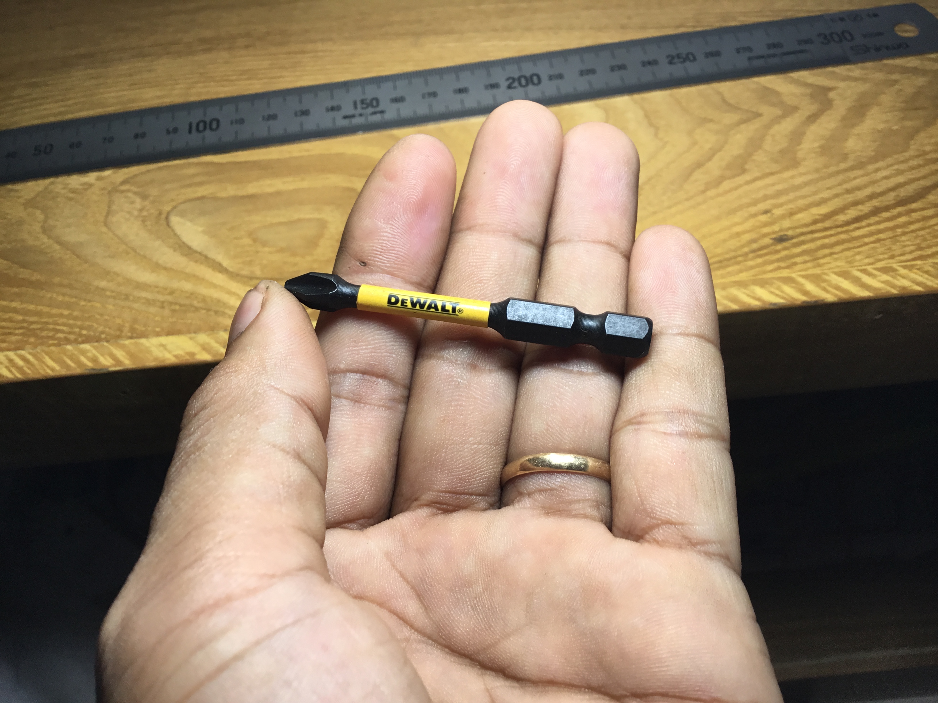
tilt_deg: -55.1
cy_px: 352
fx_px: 840
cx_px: 469
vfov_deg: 45.4
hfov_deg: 58.4
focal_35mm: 31
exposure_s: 1/125
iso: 25
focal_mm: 3.3
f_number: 2.4
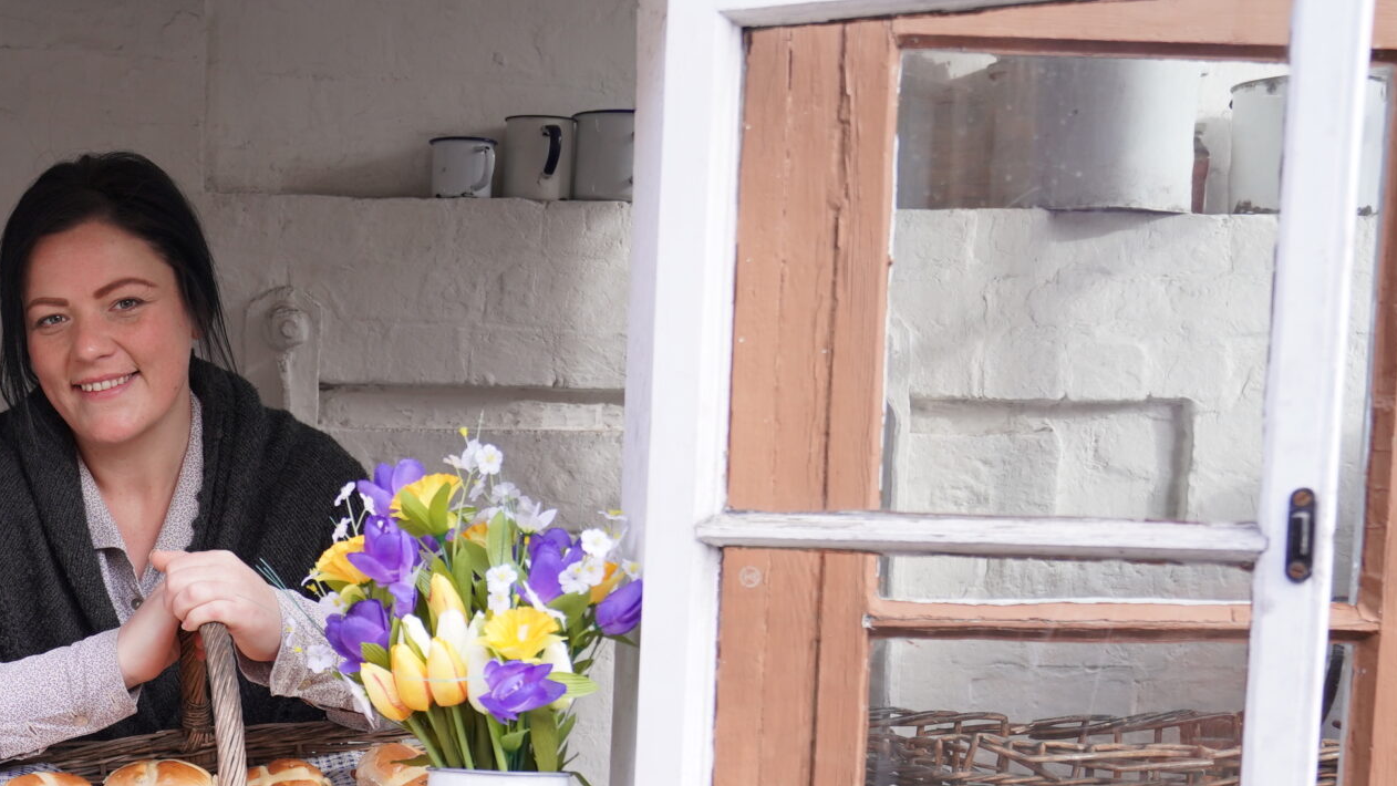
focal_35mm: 68
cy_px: 696
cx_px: 100
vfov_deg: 17.5
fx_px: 2519
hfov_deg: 29.5
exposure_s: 1/160
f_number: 4
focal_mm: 32
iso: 200
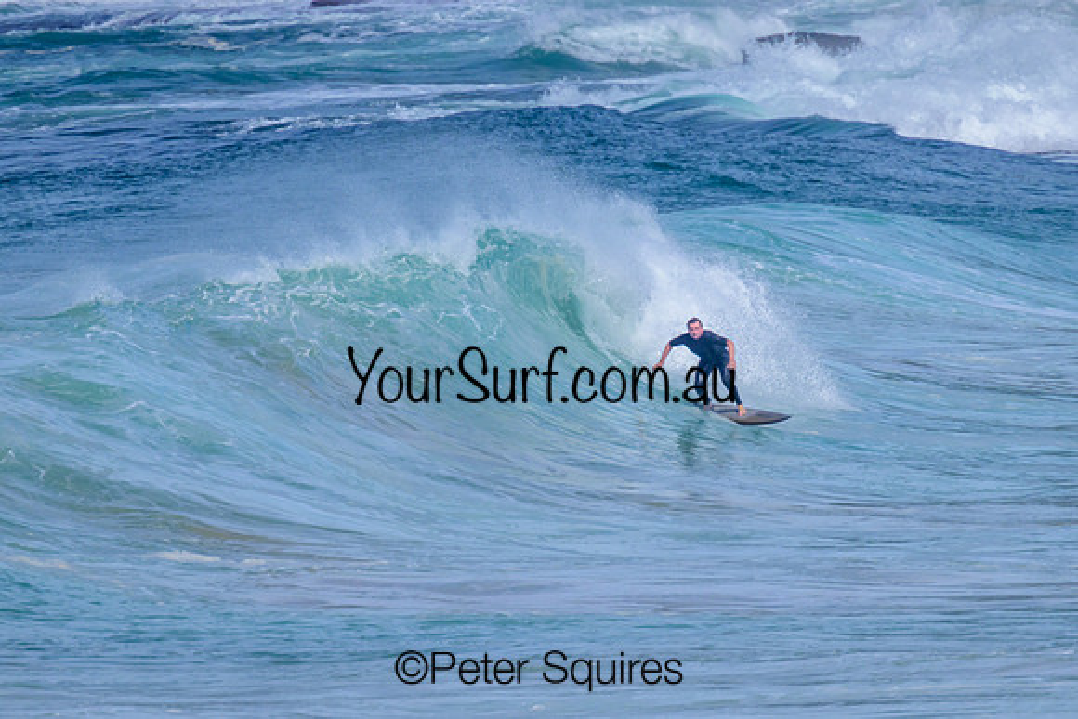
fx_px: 32781
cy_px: 338
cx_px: 665
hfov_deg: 1.9
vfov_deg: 1.3
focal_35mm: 1095
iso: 560
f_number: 11
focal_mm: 800
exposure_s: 1/2000
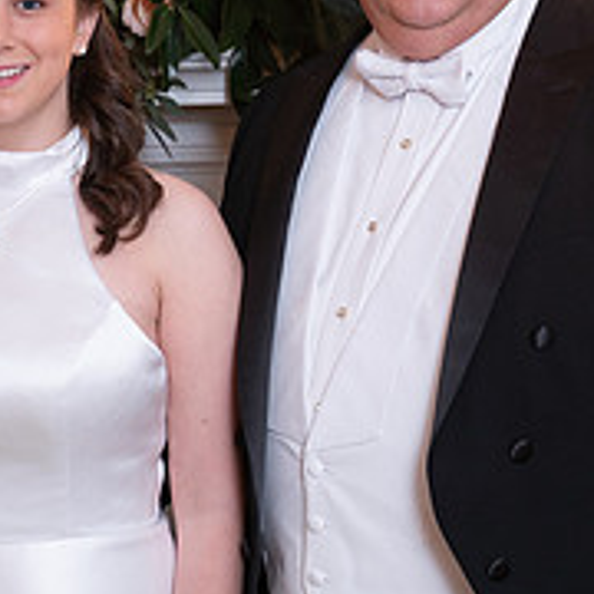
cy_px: 239
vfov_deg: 11.6
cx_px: 99
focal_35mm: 151
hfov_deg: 11.5
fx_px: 2932
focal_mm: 55
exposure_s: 1/80
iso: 800
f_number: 4.5
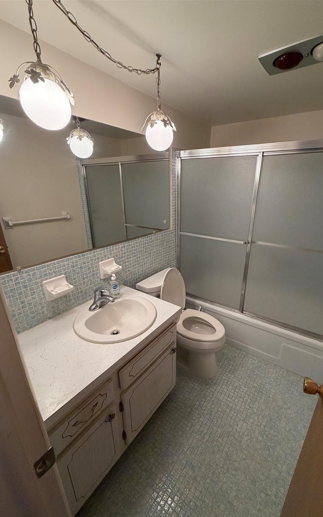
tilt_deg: -19.6
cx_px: 182
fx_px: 211
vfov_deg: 101.5
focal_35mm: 15
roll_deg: -0.7
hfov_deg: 74.5
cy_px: 261
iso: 200
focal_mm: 2.22
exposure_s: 1/60
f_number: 2.2
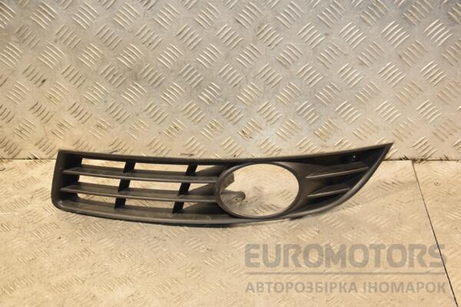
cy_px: 154
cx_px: 230
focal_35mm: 60
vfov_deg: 22.6
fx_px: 768
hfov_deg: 33.4
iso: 800
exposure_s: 1/160
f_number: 4.8
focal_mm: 40
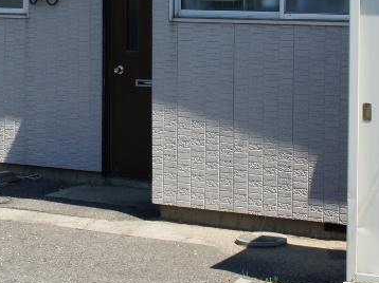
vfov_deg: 14.7
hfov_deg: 19.8
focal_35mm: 99
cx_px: 173
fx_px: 1083
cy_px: 5
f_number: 11
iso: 200
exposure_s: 1/100
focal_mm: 24
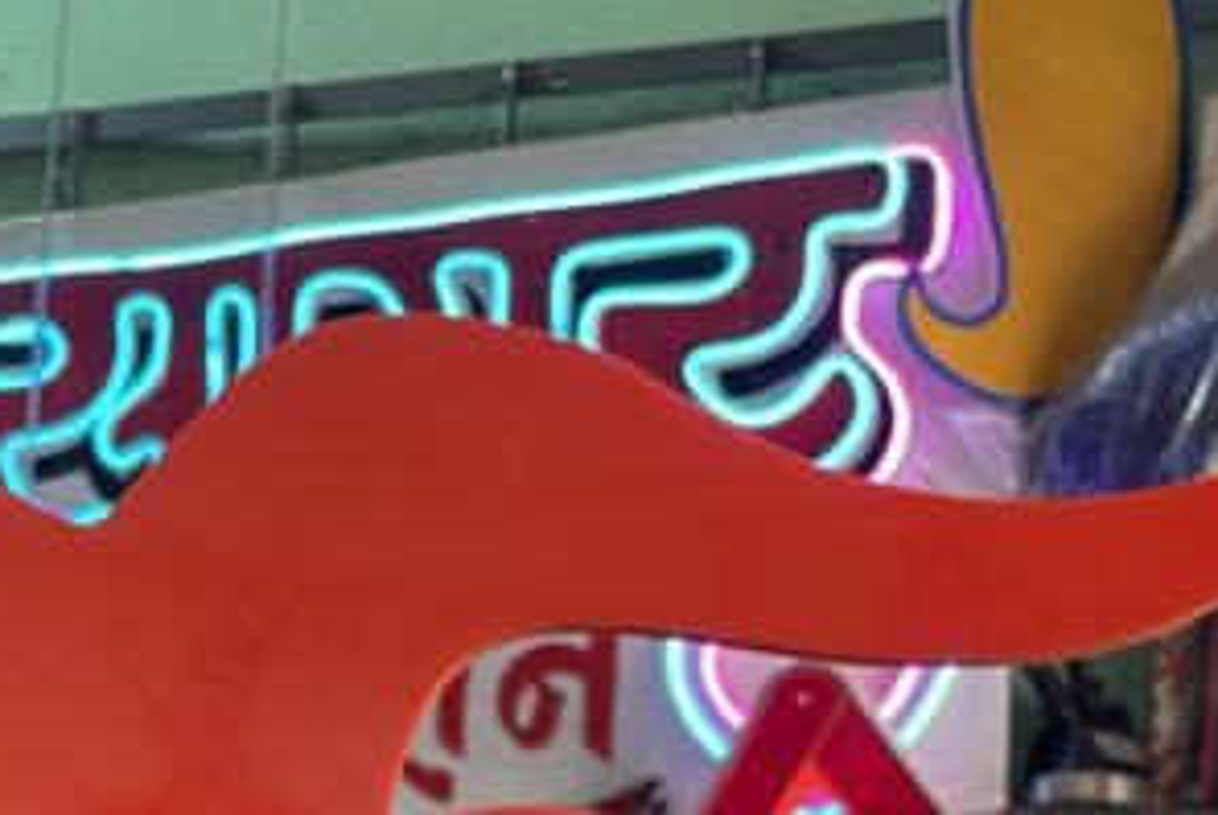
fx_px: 2472
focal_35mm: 73
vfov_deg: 17.2
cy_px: 1144
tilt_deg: -1.1
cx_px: 156
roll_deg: -3.2
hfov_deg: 26.9
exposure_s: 1/50
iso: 64
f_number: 1.6
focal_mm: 4.2
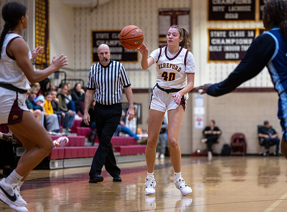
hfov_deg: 16.0
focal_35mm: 123
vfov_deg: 11.9
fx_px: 1018
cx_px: 185
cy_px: 102
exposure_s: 1/1250
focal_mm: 85
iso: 2200
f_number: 1.8
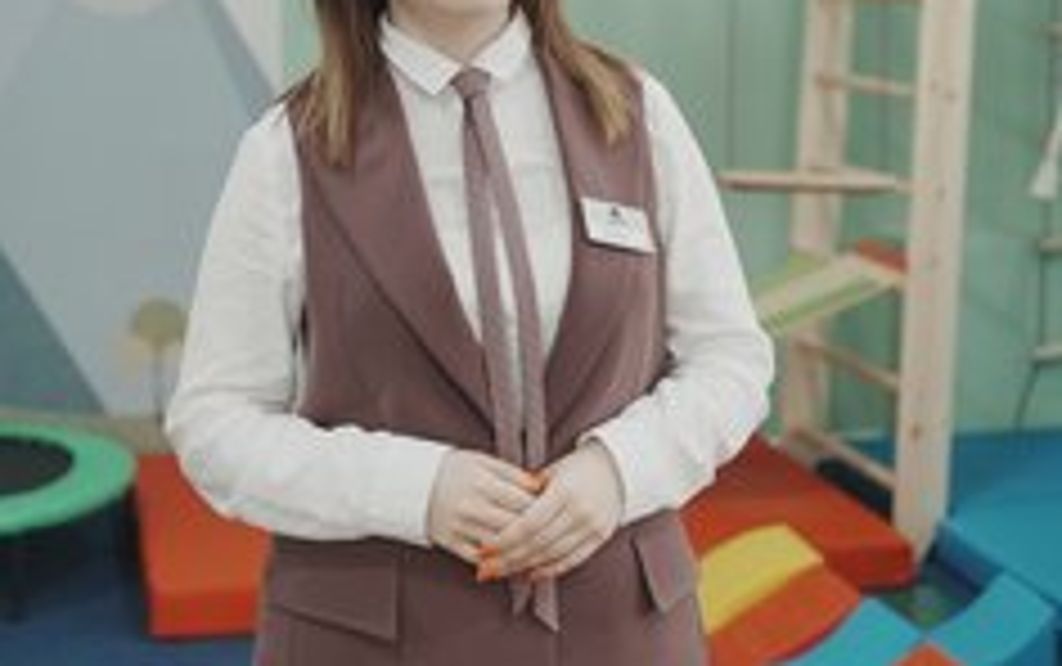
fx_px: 1999
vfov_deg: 18.7
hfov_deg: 29.8
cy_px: 119
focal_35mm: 69
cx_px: 536
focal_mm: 40
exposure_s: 1/250
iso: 400
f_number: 2.8
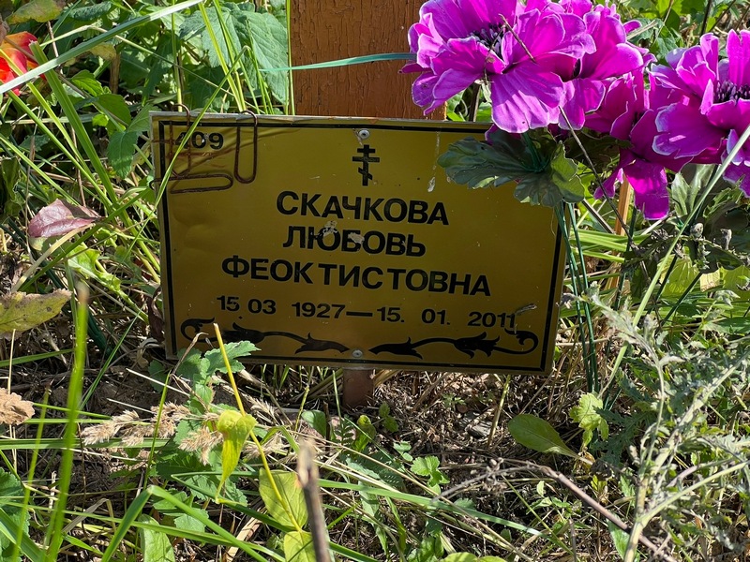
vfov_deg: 19.1
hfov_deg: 25.3
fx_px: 1668
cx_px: 375
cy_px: 281
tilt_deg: -33.7
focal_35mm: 77
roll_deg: -2.2
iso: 32
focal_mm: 9
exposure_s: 1/162
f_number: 2.8
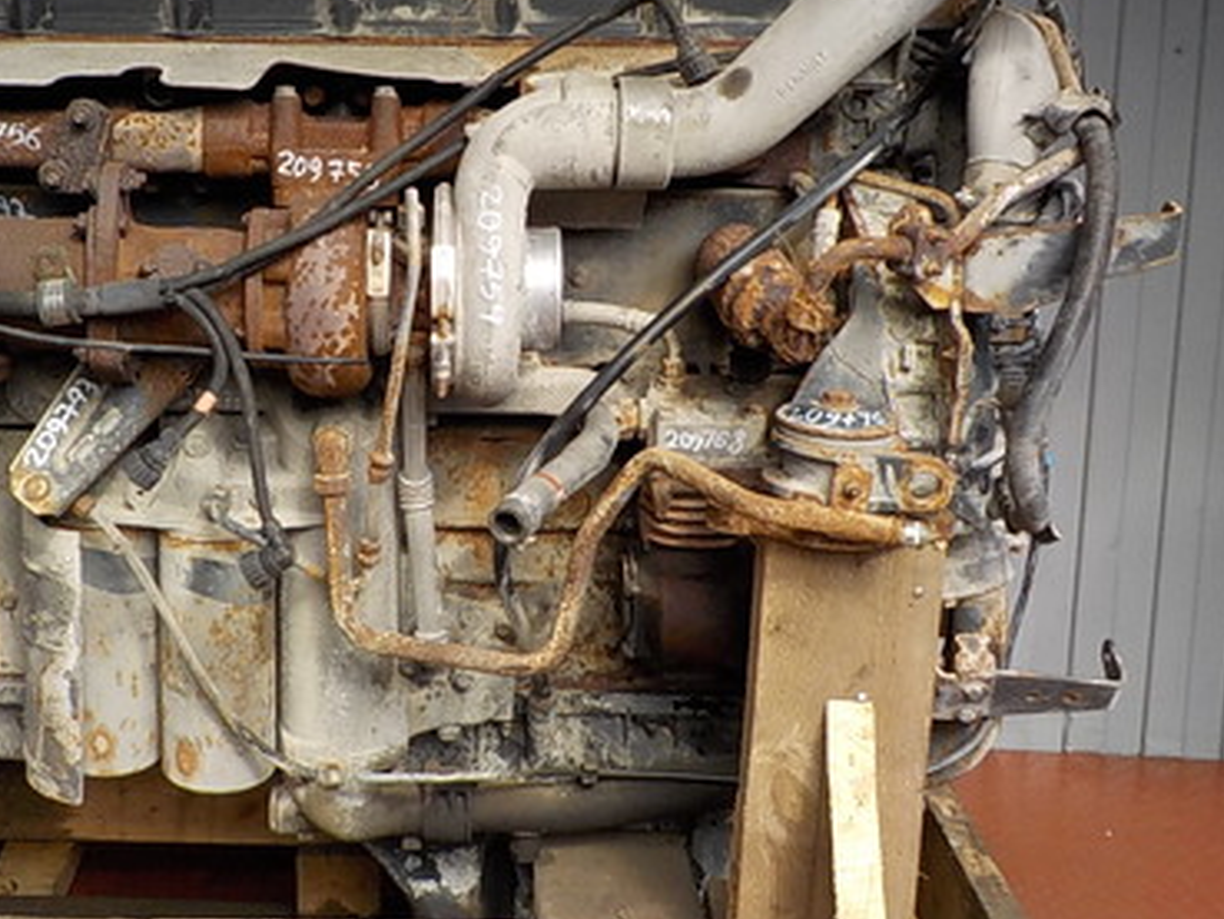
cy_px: 318
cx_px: 398
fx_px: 1839
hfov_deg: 36.4
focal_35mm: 52
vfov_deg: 27.9
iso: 125
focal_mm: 4.1
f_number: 3.3
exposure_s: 1/200
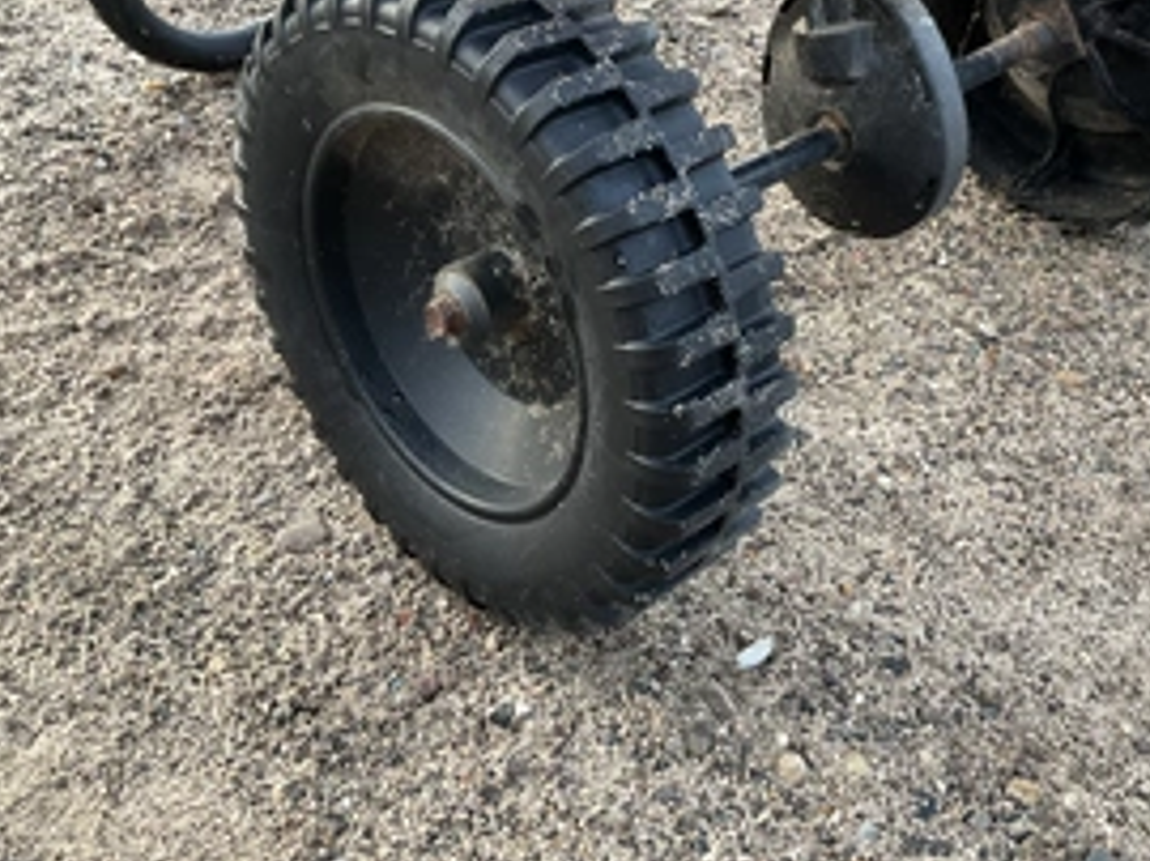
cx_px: 750
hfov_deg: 43.4
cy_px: 234
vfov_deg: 33.0
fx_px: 1427
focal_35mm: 43
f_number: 1.8
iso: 64
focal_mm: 3
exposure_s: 1/69
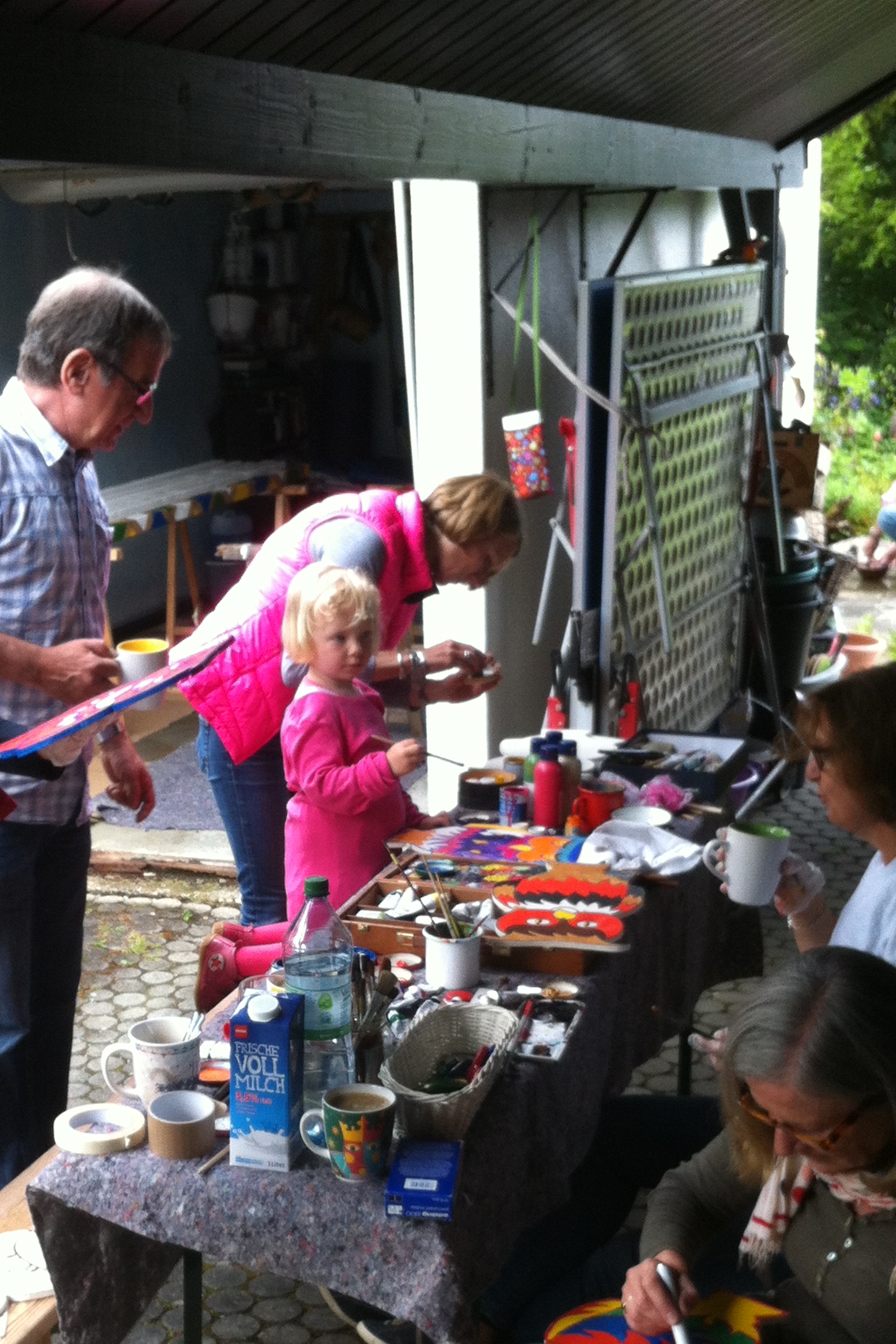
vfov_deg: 34.7
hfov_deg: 23.7
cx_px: 328
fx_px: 2128
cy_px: 918
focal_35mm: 57
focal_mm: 3.85
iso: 80
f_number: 2.8
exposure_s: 1/60
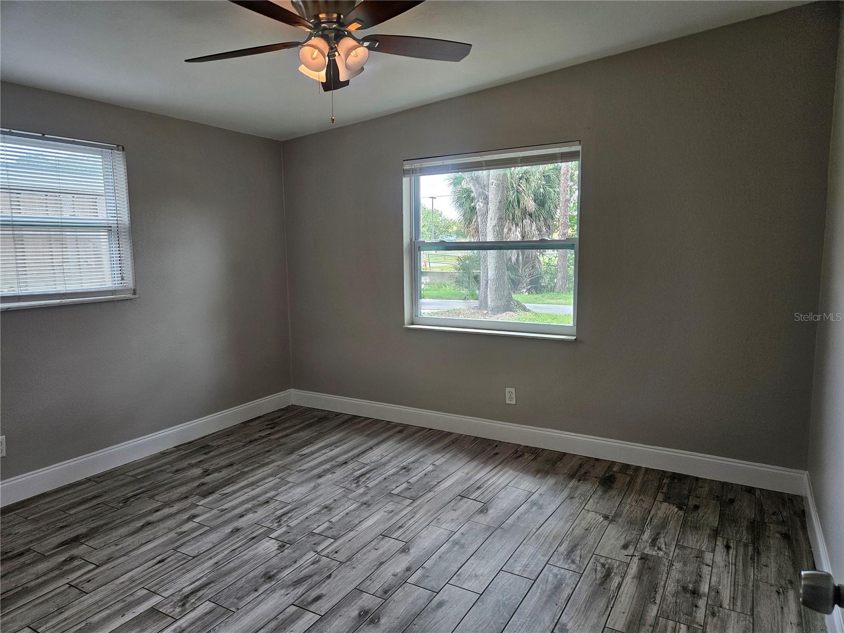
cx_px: 422
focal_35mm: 23
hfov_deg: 73.9
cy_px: 316
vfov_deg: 58.9
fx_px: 561
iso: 64
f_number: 1.8
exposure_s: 1/120
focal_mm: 5.4
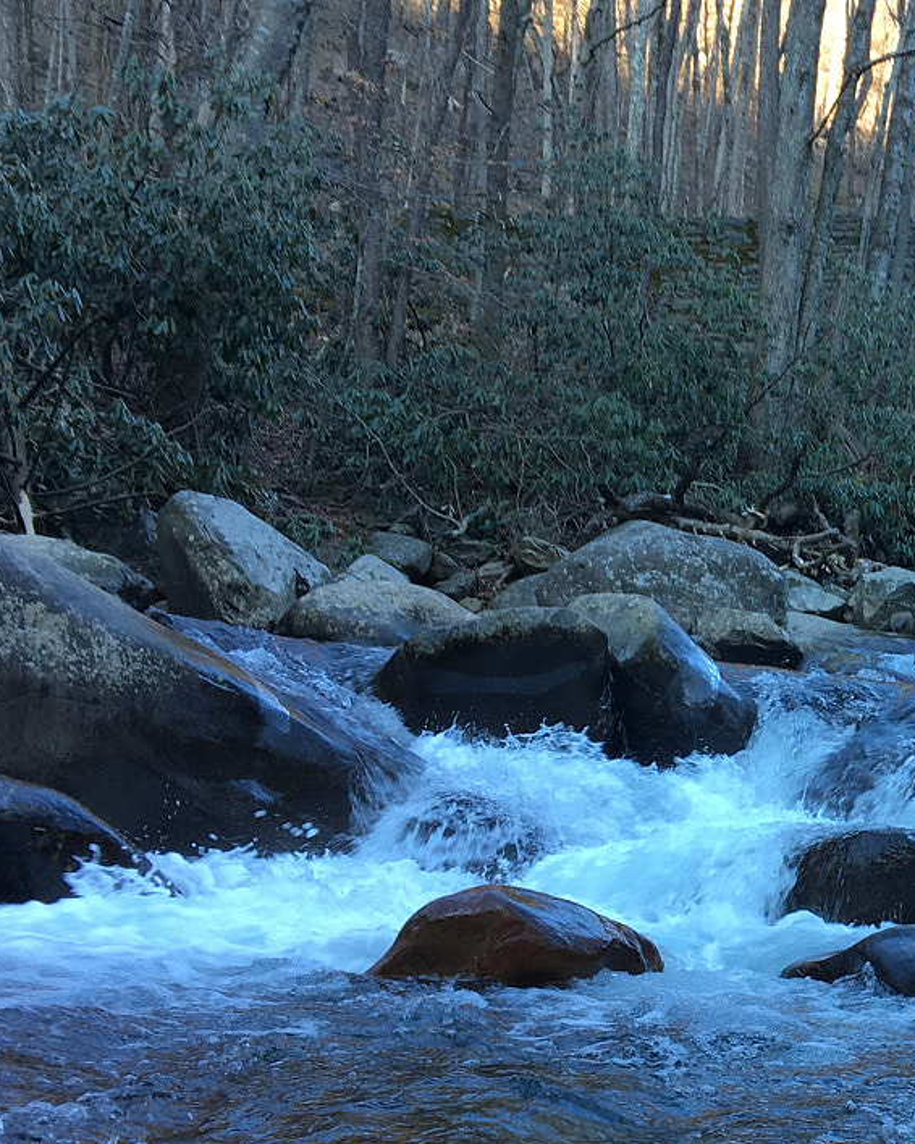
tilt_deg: +1.5
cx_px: 1078
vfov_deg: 29.4
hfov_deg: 22.1
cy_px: 750
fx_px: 2167
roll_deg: -4.6
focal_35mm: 64
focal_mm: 4.15
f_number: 2.2
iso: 25
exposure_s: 1/60
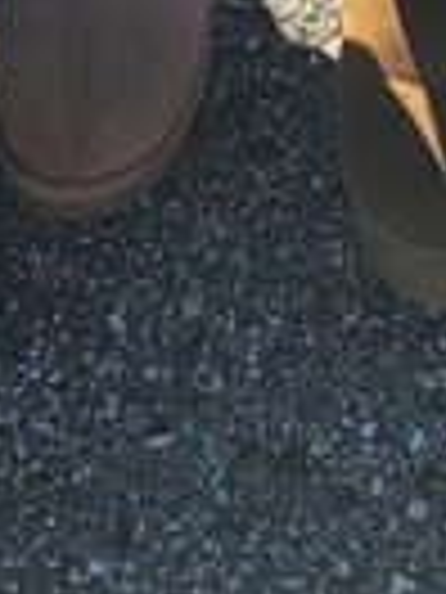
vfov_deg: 8.0
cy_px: -1377
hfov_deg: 7.3
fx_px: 3470
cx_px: 378
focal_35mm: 202
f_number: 1.8
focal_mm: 5.4
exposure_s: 1/1542
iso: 40
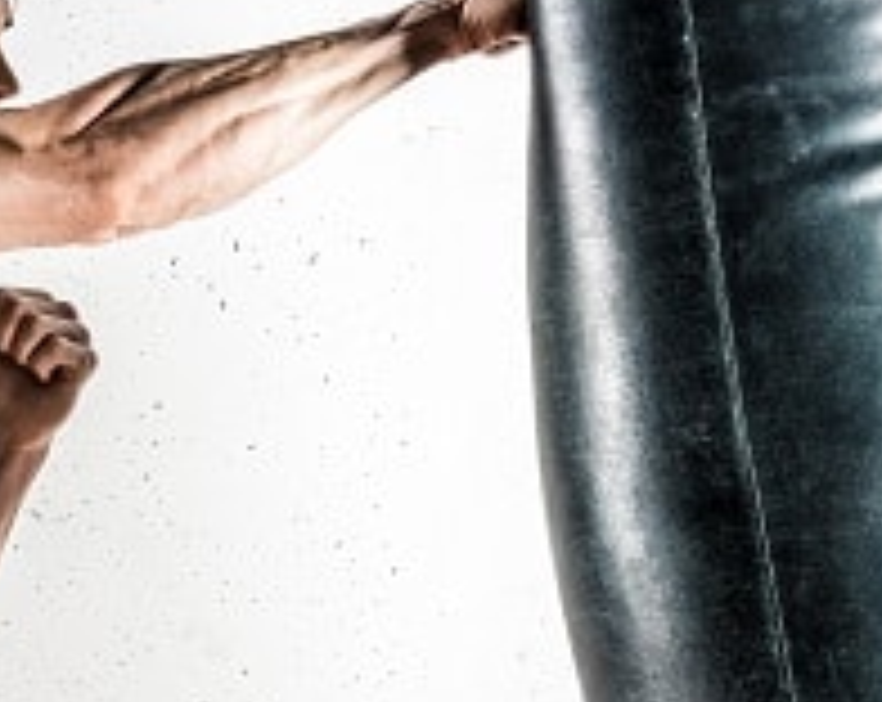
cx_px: 230
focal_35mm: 144
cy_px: 544
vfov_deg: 10.7
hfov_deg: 13.4
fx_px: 3751
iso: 400
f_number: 8
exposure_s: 1/250
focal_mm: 50
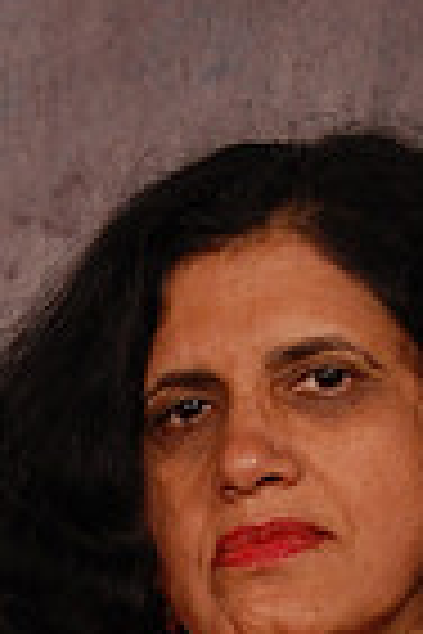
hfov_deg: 5.3
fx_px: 4582
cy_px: 1070
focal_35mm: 260
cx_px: 4
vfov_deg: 7.7
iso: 400
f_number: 5.6
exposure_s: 1/200
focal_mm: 42
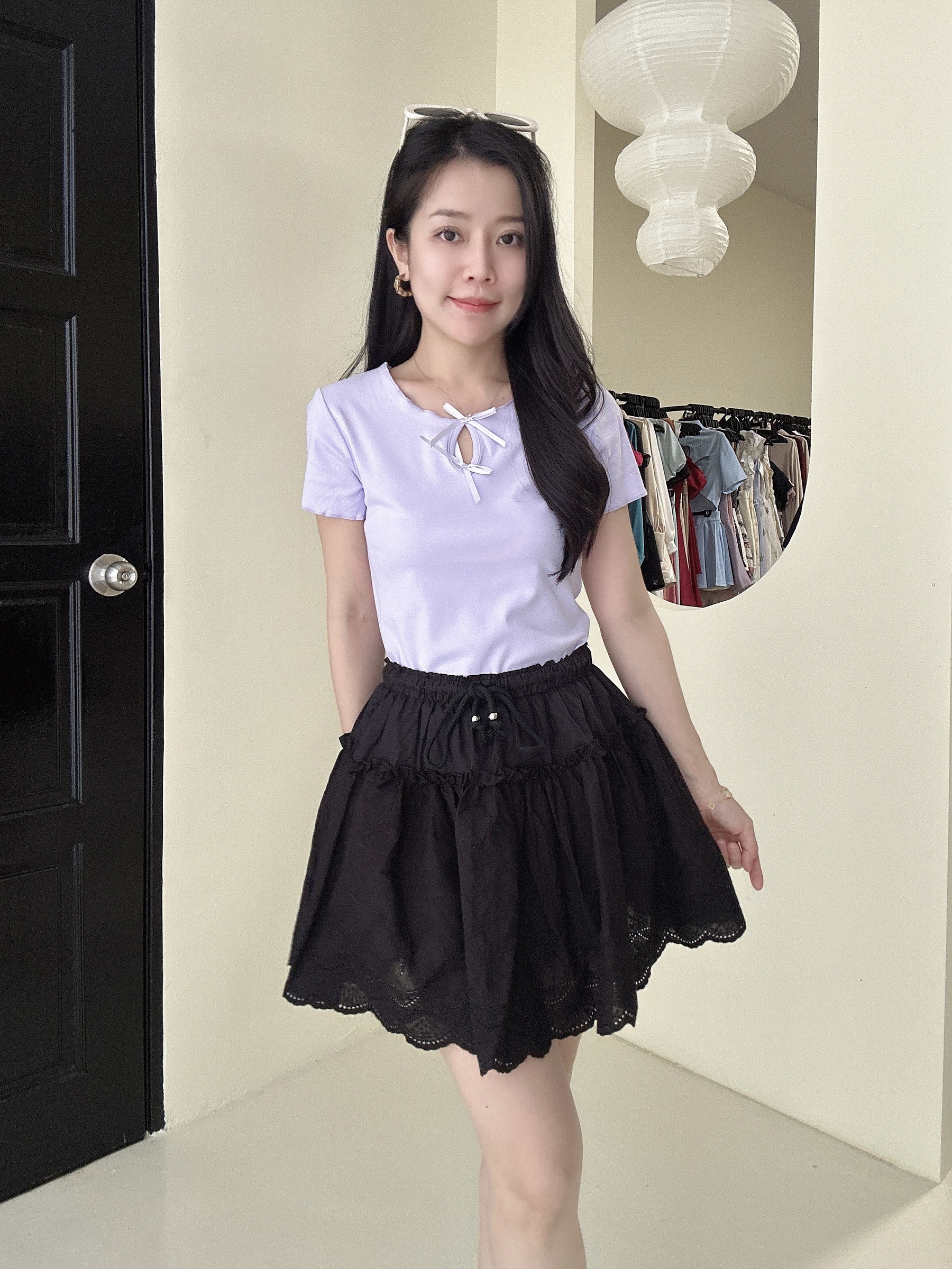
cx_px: 476
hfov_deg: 58.9
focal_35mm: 23
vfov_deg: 73.9
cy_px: 634
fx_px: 843
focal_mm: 2.69
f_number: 1.9
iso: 100
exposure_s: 1/60
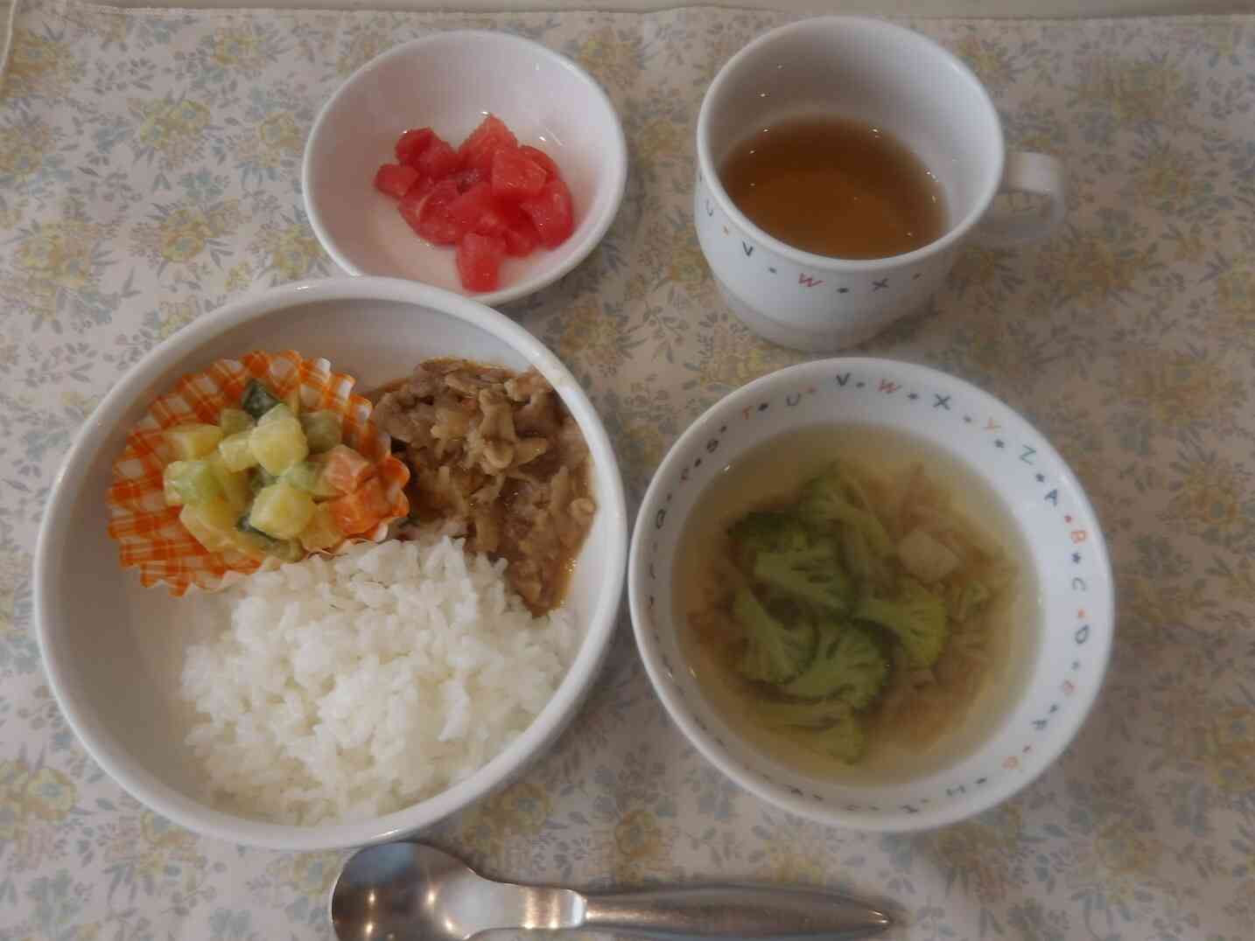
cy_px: 470
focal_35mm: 27
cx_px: 628
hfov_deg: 65.3
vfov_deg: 51.4
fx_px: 979
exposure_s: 1/30
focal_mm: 4.9
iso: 109
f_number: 3
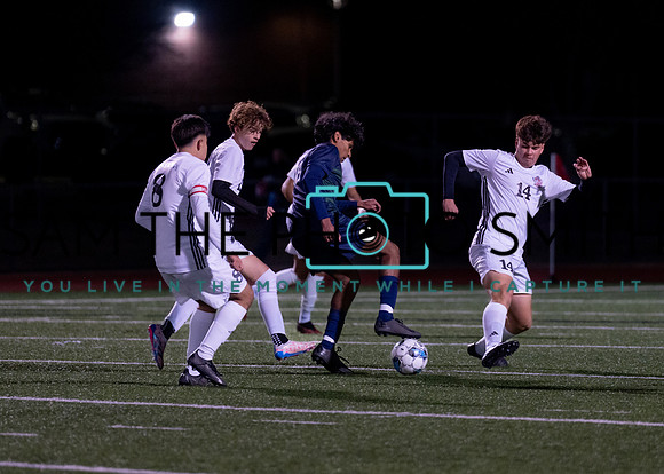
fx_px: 6486
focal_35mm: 344
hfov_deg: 5.9
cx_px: 380
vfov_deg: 4.2
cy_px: 159
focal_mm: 200
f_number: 2.8
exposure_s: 1/1000
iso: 2500
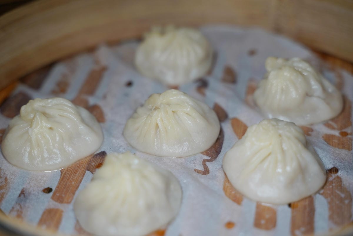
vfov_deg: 18.2
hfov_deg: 27.0
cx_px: 176
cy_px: 118
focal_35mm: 75
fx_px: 735
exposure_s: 1/80
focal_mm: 75
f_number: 4
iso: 160
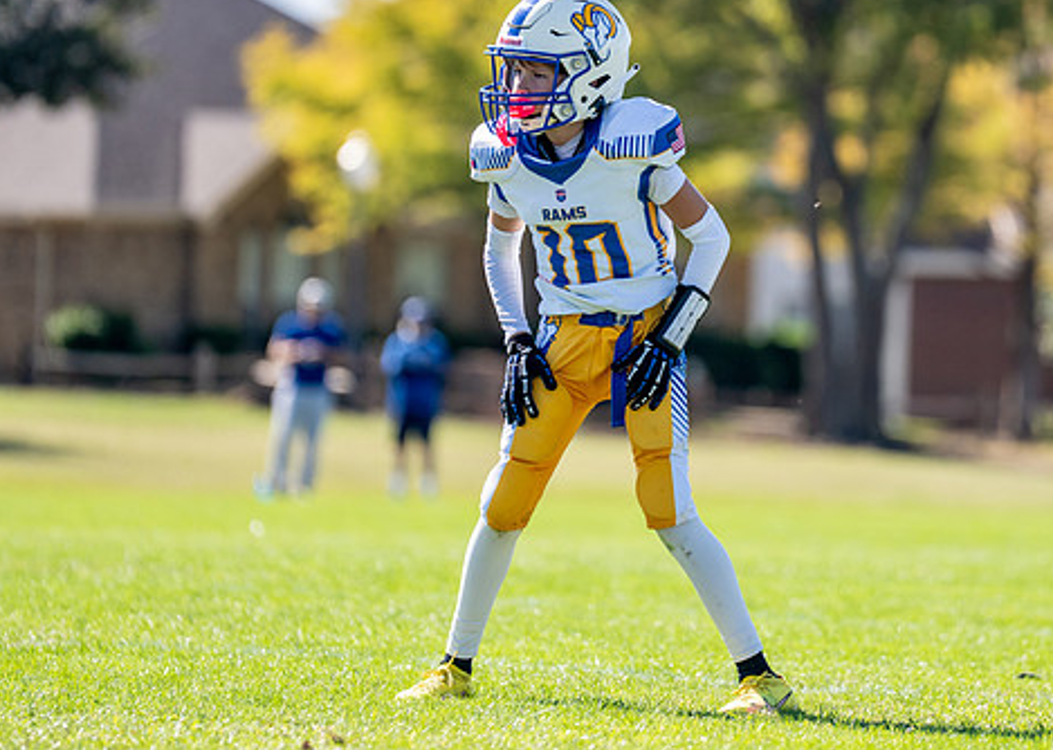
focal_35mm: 328
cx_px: 676
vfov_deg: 4.4
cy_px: 243
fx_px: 9799
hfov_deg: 6.1
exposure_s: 1/3200
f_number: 2.8
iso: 200
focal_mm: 200
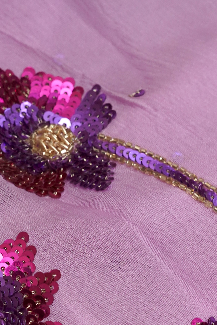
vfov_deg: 13.5
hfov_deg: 9.2
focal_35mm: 147
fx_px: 1329
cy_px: 414
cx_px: 282
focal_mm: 50
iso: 2500
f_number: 8
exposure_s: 1/100
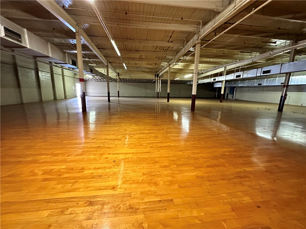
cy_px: 114
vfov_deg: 85.7
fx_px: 124
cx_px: 153
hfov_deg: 102.1
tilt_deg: -11.2
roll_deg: -0.4
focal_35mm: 14
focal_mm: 2.22
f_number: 2.2
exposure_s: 1/60
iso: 1000
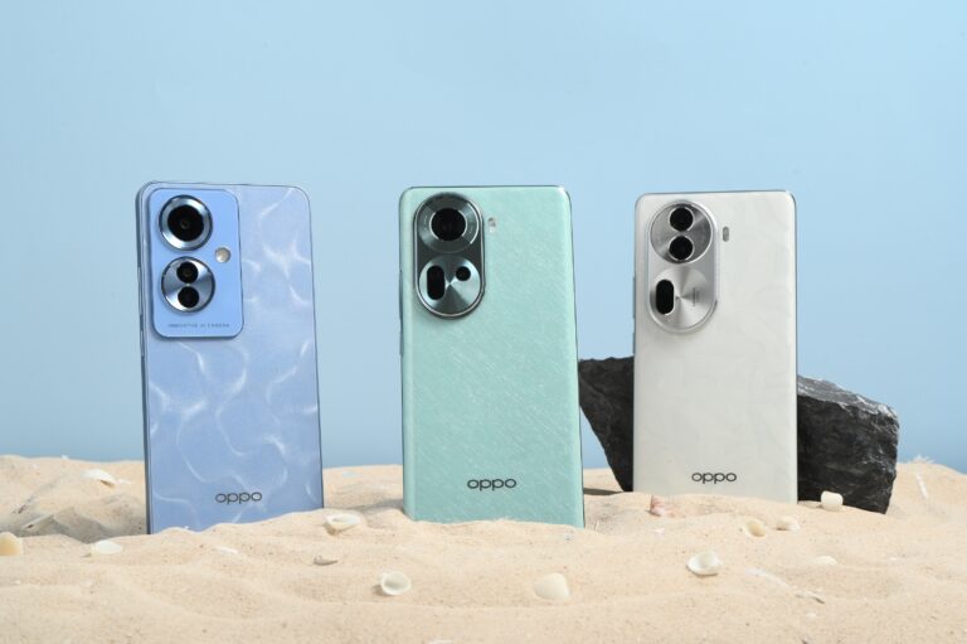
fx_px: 1879
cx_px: 484
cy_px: 322
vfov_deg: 19.4
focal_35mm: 70
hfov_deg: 28.9
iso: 400
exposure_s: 1/125
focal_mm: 70
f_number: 14
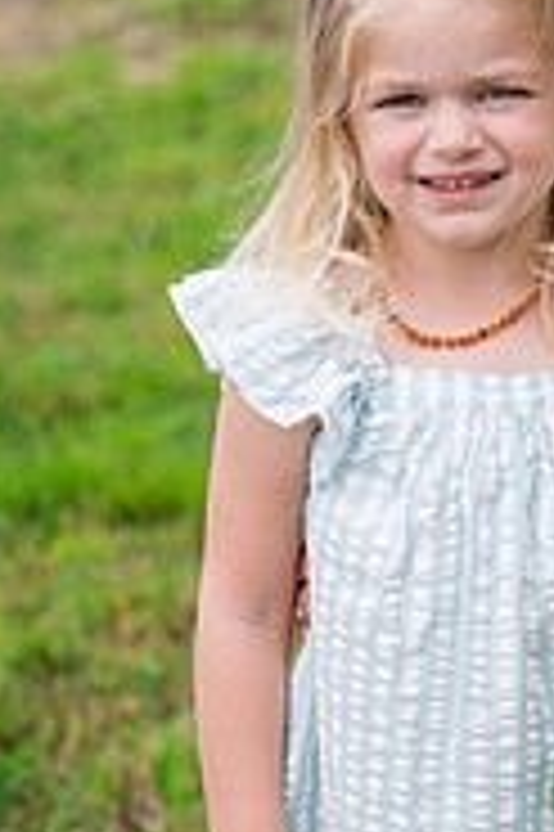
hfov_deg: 6.6
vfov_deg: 9.9
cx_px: 590
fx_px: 4787
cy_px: 220
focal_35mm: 207
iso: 500
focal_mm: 85
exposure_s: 1/3200
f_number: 3.5
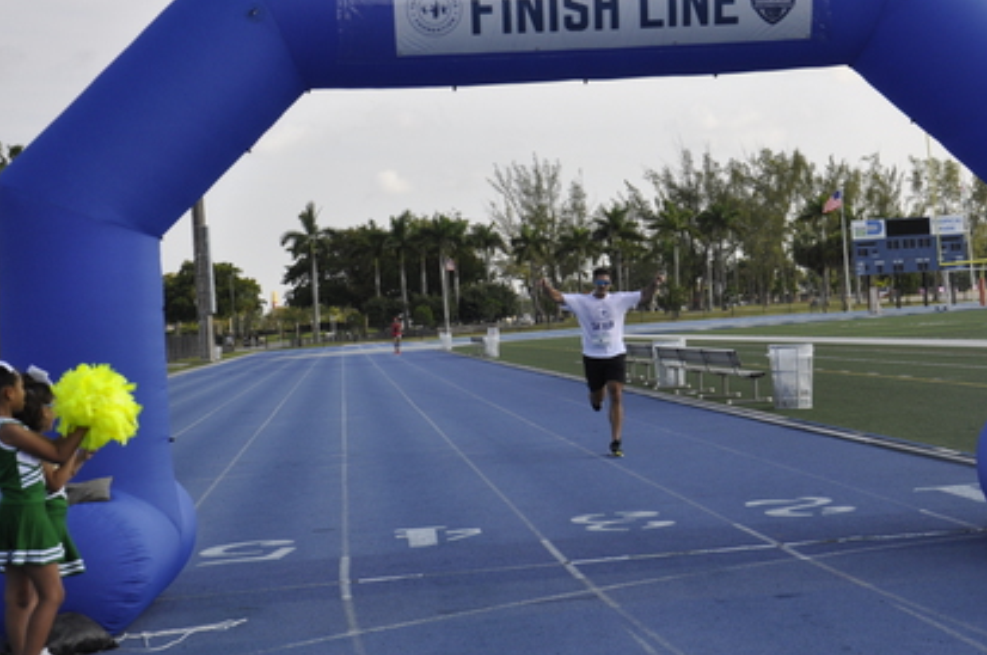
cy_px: 247
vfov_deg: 21.1
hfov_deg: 31.3
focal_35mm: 64
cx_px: 614
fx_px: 1752
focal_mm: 32
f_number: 6.3
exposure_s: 1/1600
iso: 400
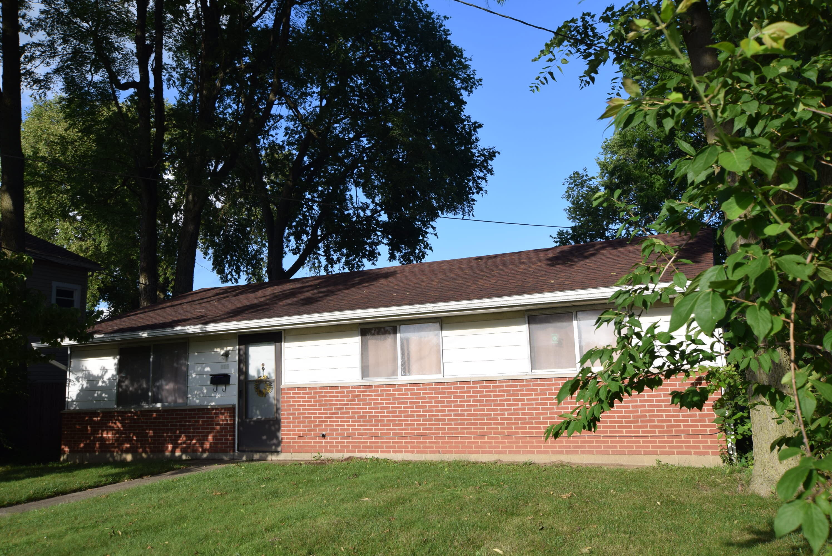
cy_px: 278
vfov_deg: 43.7
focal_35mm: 30
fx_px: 694
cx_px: 416
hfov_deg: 61.9
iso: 220
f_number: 8
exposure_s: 1/250
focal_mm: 20
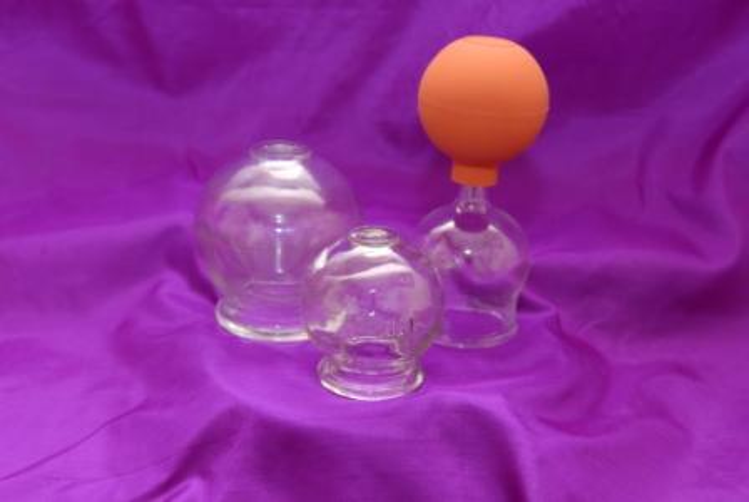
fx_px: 1187
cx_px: 374
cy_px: 251
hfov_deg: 35.0
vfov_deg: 23.9
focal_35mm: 57
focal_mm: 38
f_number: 5
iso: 200
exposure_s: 1/60
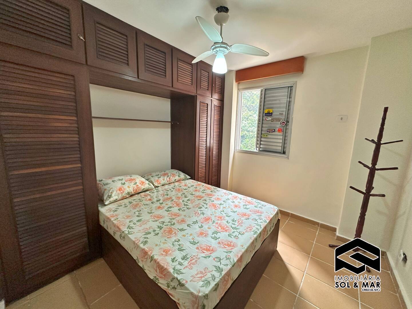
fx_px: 167
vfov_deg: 85.7
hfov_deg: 102.1
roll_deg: -1.3
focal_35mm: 14
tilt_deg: -9.2
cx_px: 206
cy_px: 154
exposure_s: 1/120
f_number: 2.2
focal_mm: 2.22
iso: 250
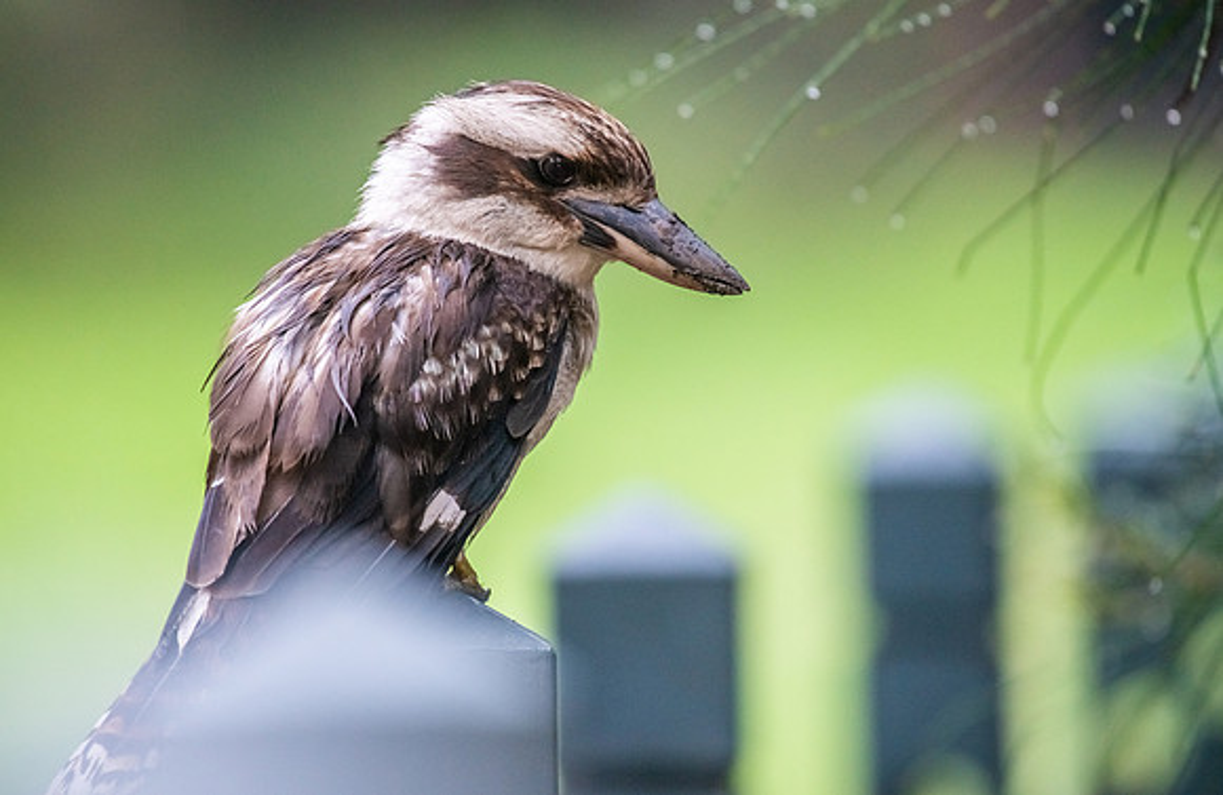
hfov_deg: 3.9
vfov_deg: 2.6
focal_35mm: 527
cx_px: 596
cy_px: 388
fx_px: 17770
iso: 2500
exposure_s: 1/80
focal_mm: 500
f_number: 5.6
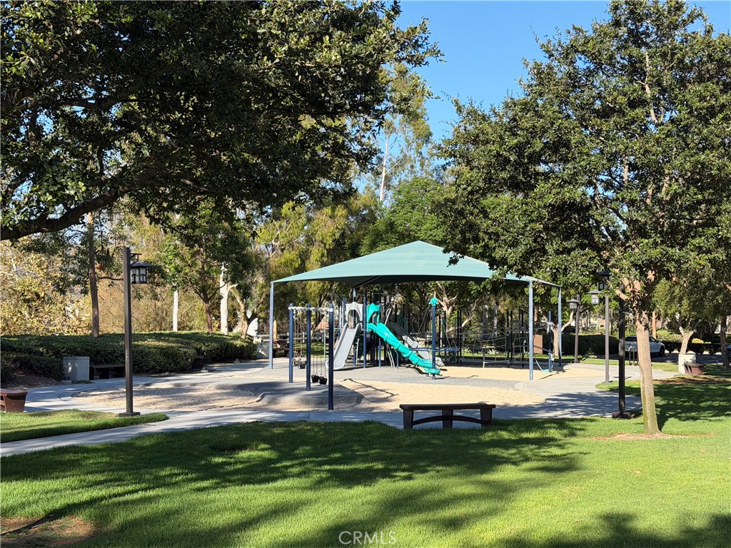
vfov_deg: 30.3
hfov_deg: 39.7
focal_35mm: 48
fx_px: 1014
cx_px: 366
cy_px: 274
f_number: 1.78
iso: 64
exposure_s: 1/2146
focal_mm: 6.76
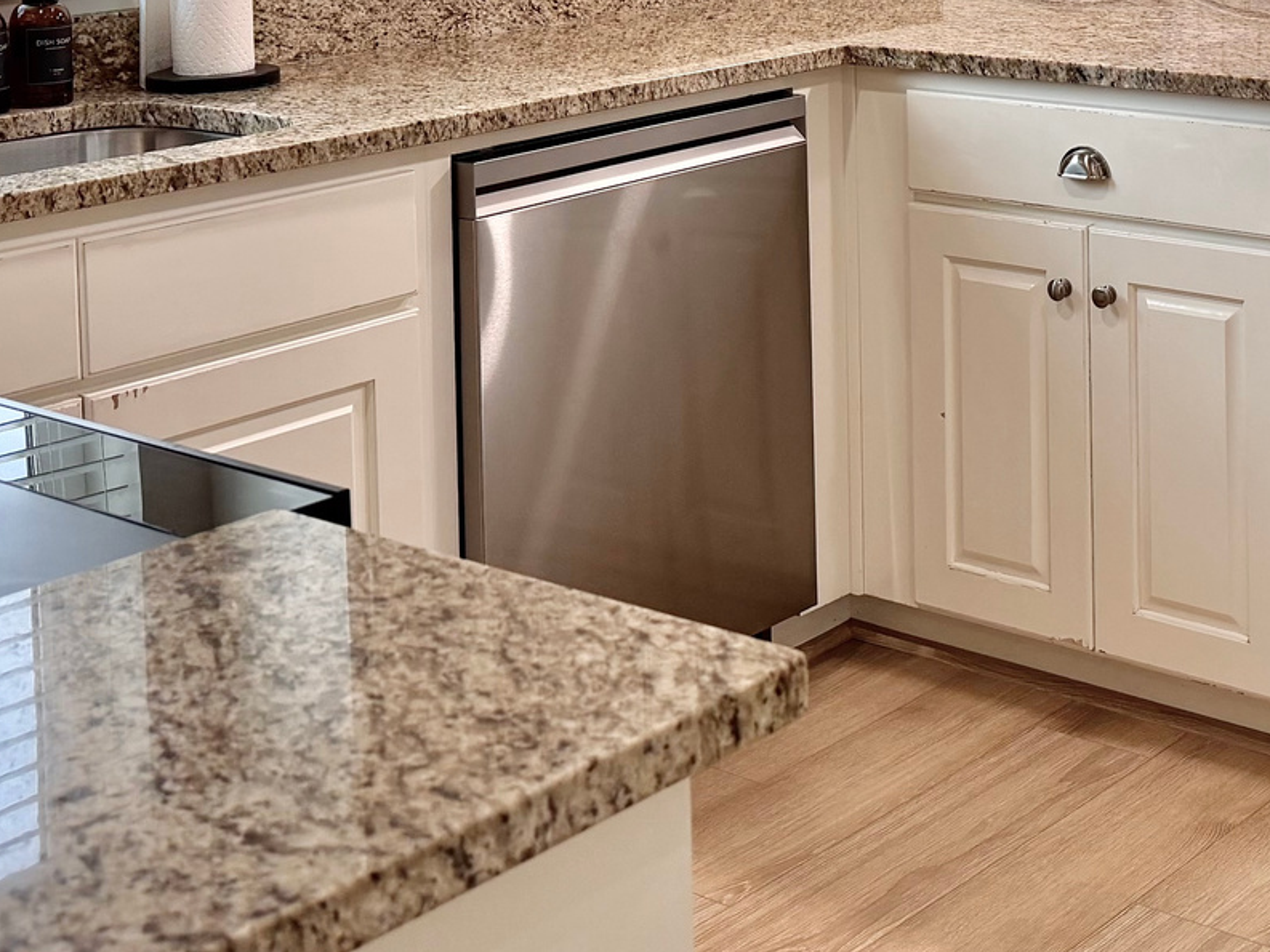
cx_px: 1145
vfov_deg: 22.0
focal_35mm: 62
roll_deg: +1.5
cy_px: -173
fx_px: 2275
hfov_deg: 29.9
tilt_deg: -1.4
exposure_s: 1/150
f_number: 1.78
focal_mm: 6.76
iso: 125
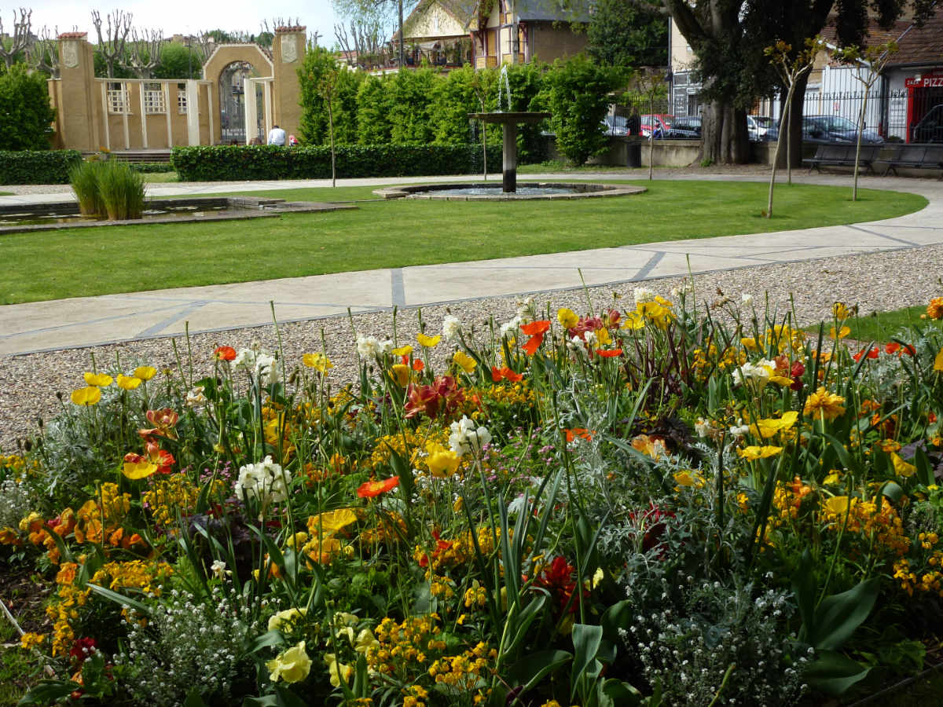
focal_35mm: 41
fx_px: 1117
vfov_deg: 35.1
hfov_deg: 45.8
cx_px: 472
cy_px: 354
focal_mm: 7.4
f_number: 3.9
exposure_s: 1/400
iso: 100
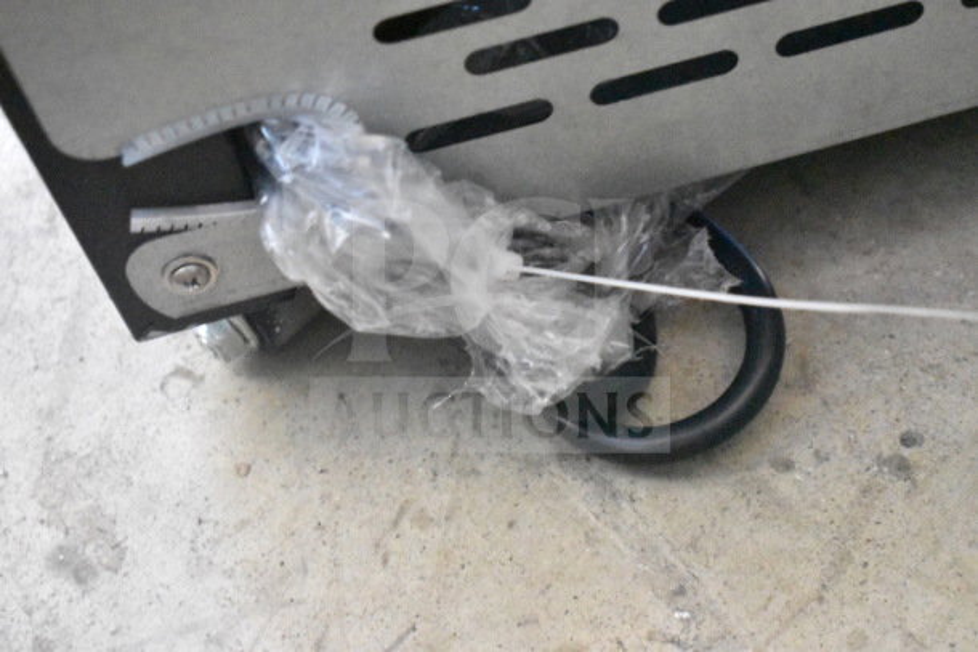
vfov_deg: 21.6
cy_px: 326
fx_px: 1712
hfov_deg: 31.9
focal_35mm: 63
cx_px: 489
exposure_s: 1/10
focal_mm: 42
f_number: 5
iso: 25600
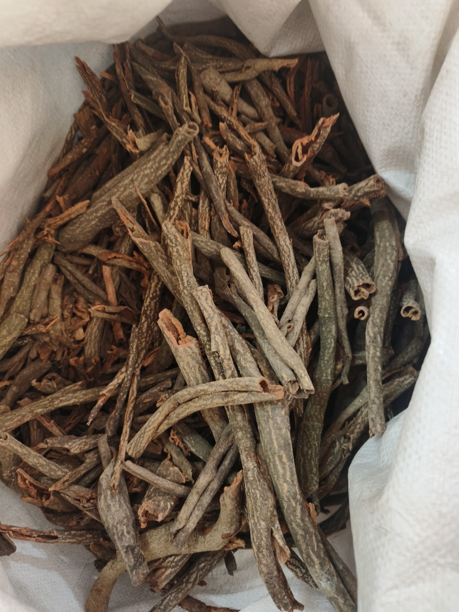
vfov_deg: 73.9
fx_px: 407
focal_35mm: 23
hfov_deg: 58.9
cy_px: 306
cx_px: 230
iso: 639
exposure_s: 1/50
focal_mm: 5.5
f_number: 1.75
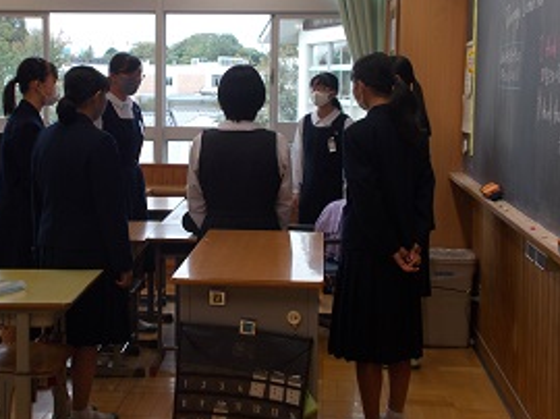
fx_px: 921
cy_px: 153
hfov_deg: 33.7
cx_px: 230
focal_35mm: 57
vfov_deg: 25.5
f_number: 4.2
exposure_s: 1/40
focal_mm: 7.9
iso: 80
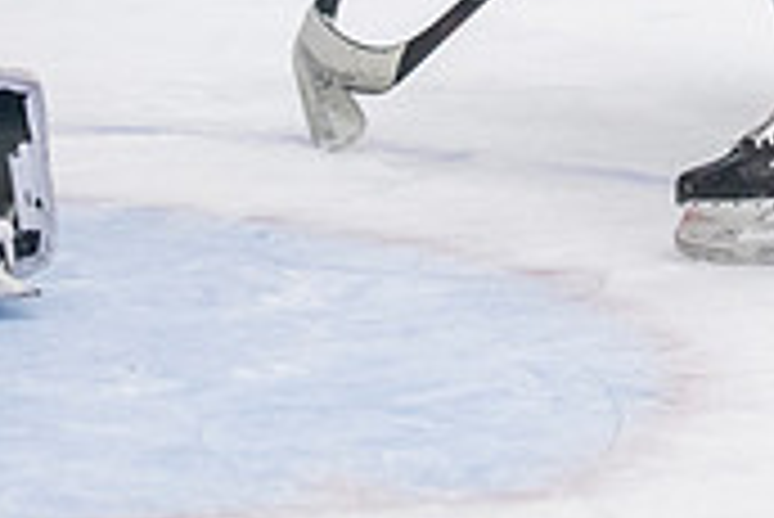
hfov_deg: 4.8
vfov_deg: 3.2
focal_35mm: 430
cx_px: 953
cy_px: -490
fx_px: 9253
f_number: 3.2
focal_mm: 85
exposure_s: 1/640
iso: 3200
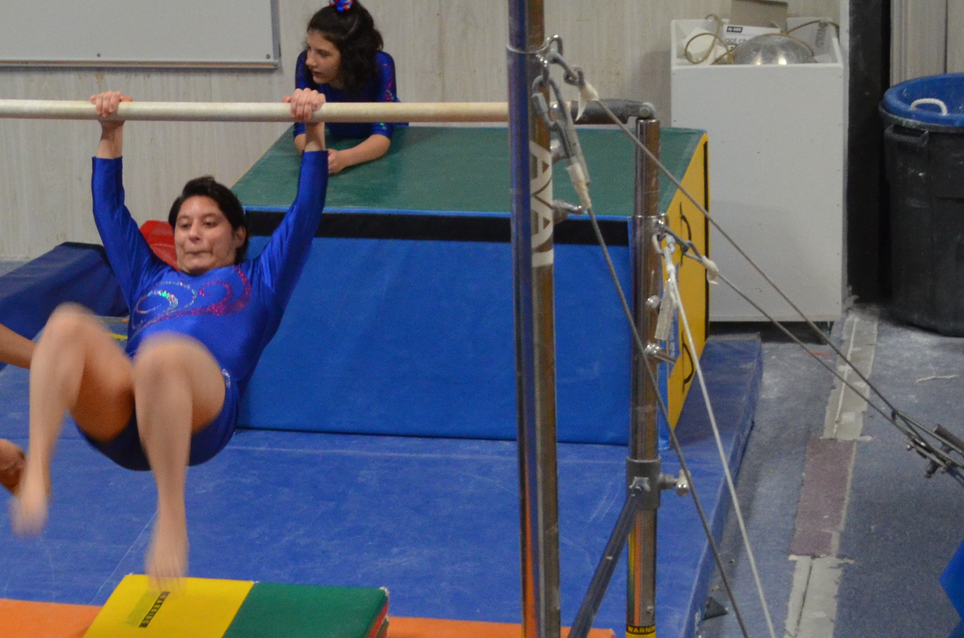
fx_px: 3234
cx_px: 135
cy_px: 200
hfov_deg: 16.8
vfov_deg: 11.3
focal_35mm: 121
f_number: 5
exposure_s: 1/80
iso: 1600
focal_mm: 34
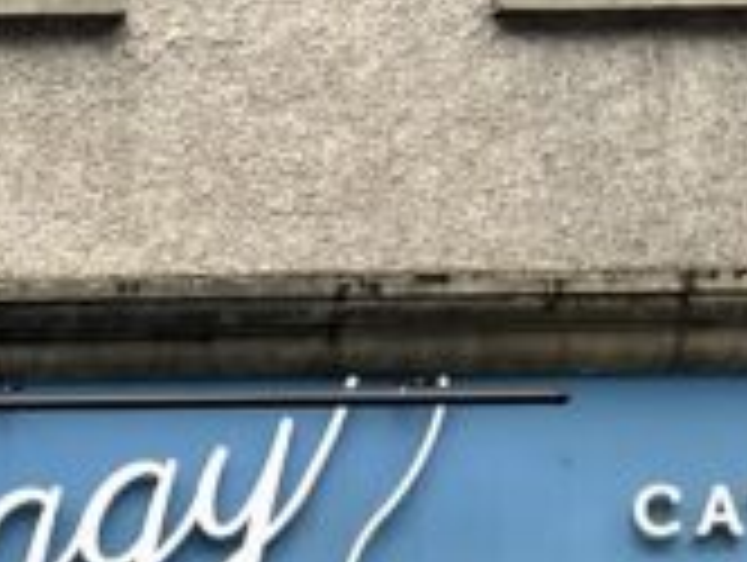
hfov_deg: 15.1
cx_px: -392
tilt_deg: -0.3
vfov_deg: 11.9
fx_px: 2593
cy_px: 782
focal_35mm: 120
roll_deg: +0.2
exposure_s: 1/1266
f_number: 1.5
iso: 50
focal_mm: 5.7
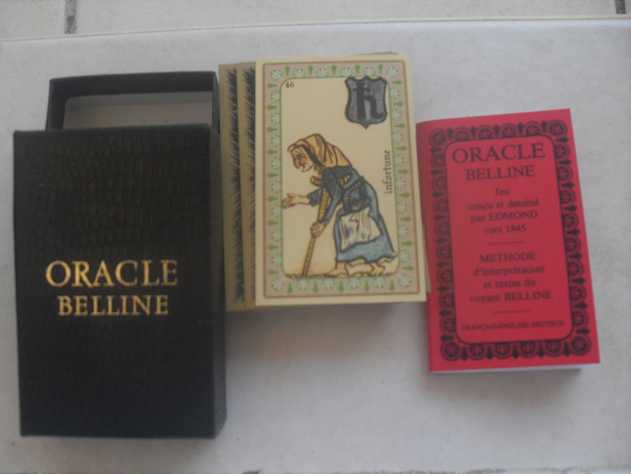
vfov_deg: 38.7
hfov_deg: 50.1
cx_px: 316
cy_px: 237
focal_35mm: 37
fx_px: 674
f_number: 2.8
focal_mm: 6.3
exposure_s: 1/125
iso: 80
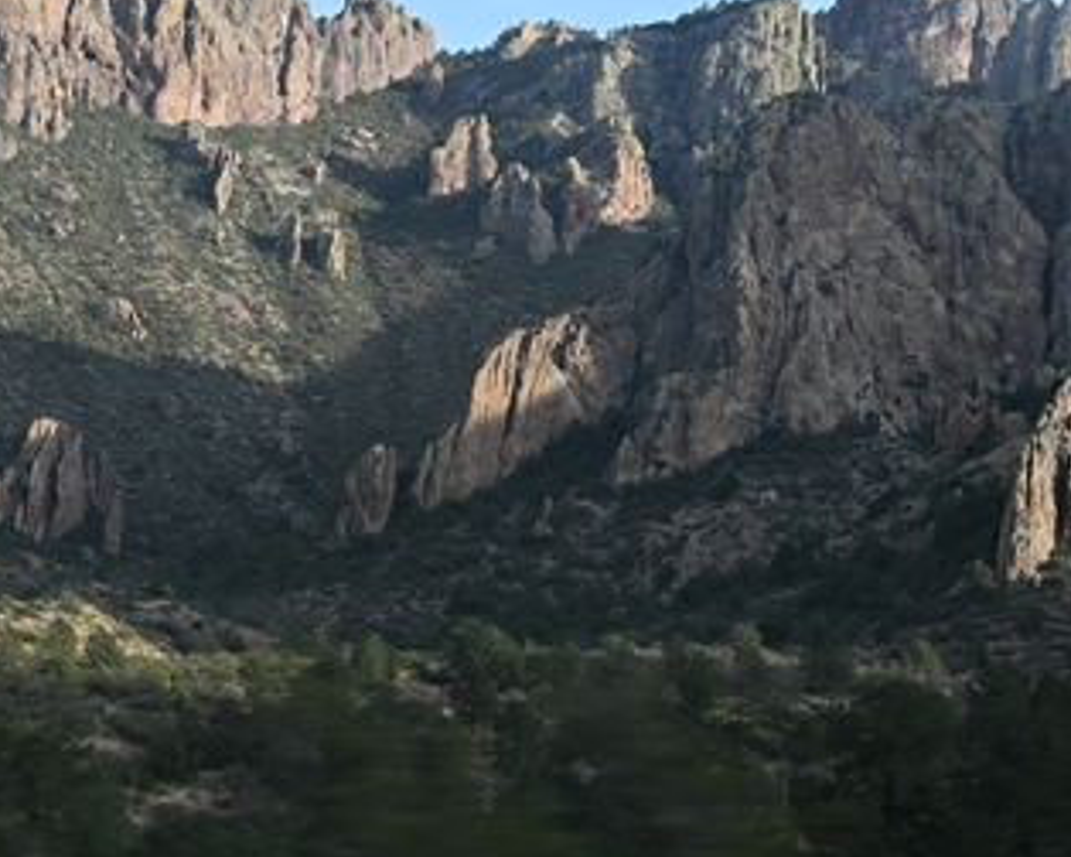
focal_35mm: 97
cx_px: 389
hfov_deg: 19.7
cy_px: 268
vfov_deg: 15.8
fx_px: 3074
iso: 400
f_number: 5.6
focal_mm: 58
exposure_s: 1/60
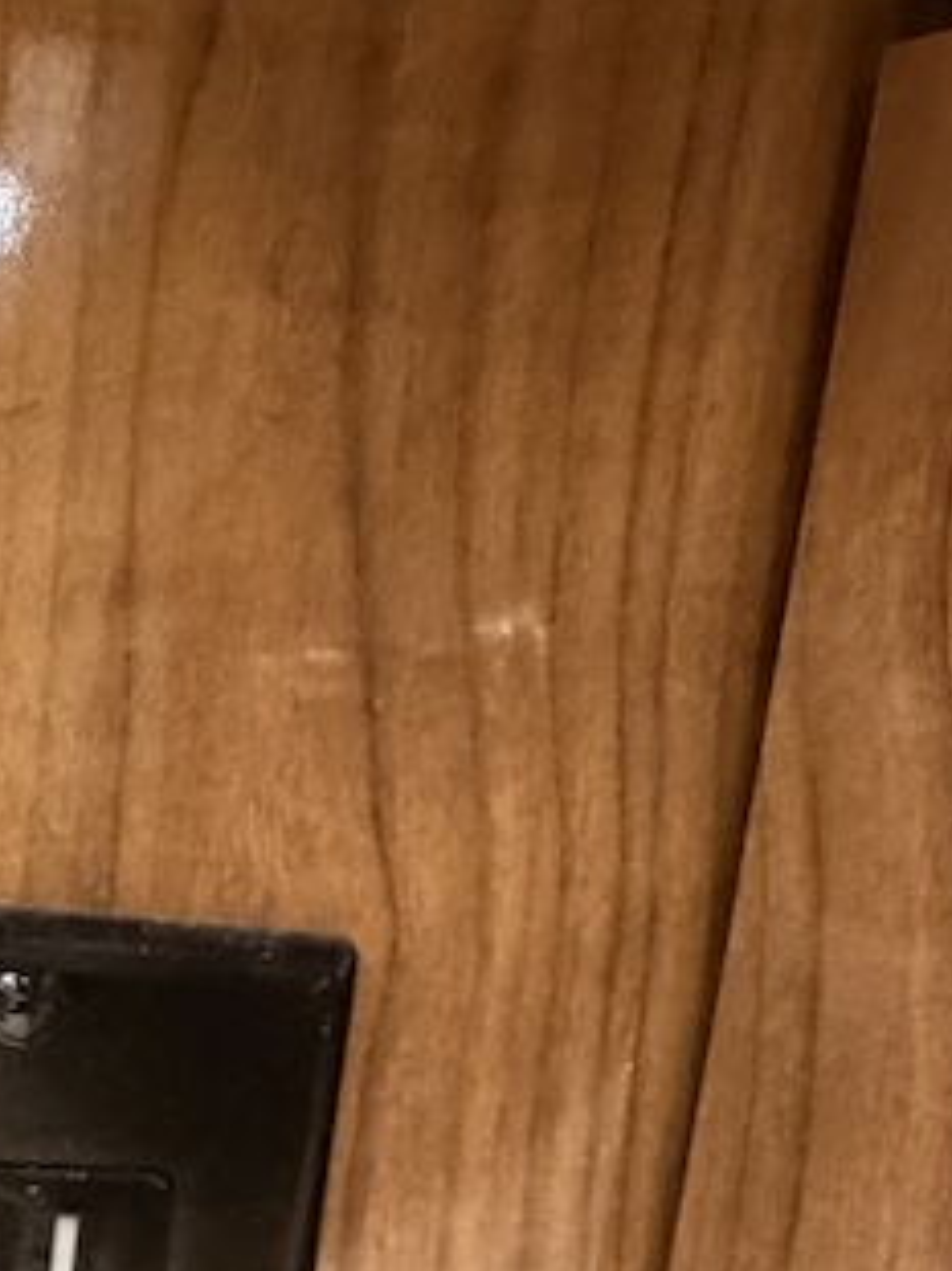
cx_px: -114
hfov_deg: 22.9
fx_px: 2202
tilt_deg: -11.4
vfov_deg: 29.8
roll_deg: -3.2
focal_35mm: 60
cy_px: 1298
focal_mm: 2.22
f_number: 2.2
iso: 1000
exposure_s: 1/60
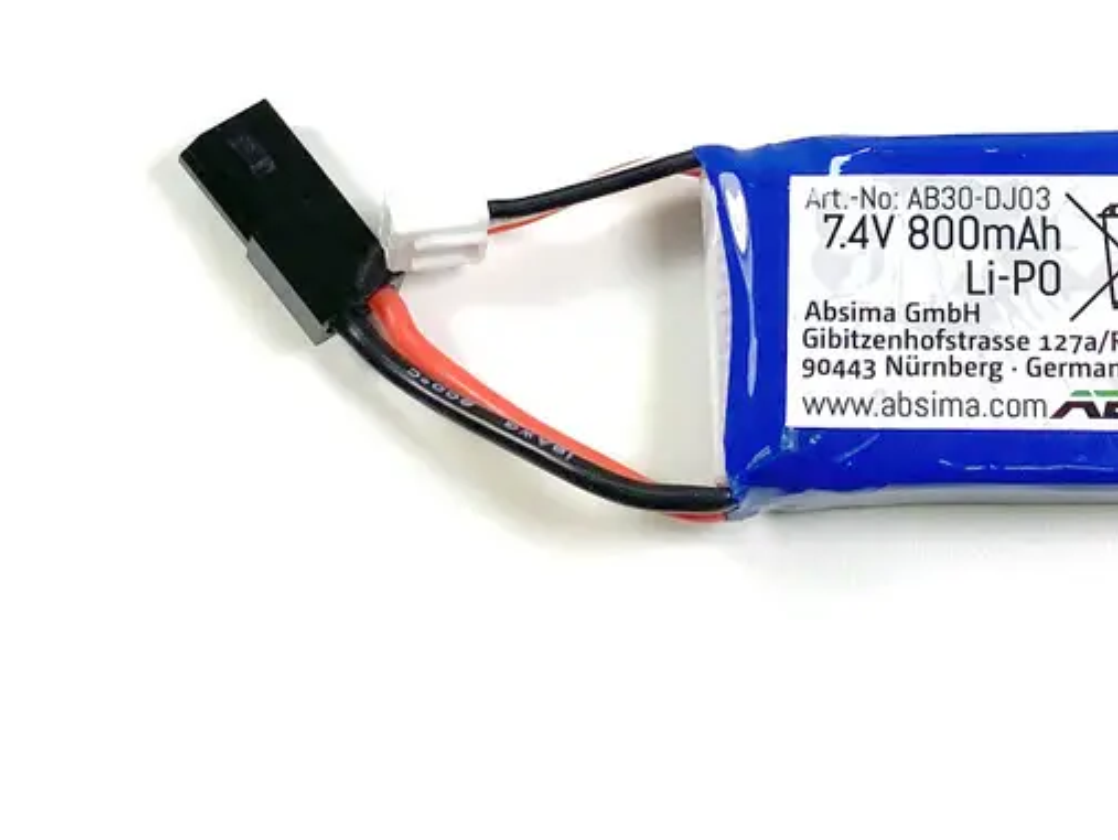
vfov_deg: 35.0
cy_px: 330
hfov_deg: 44.0
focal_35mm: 41
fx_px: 1325
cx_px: 858
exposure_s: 1/839
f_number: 1.8
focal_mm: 4.25
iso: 32
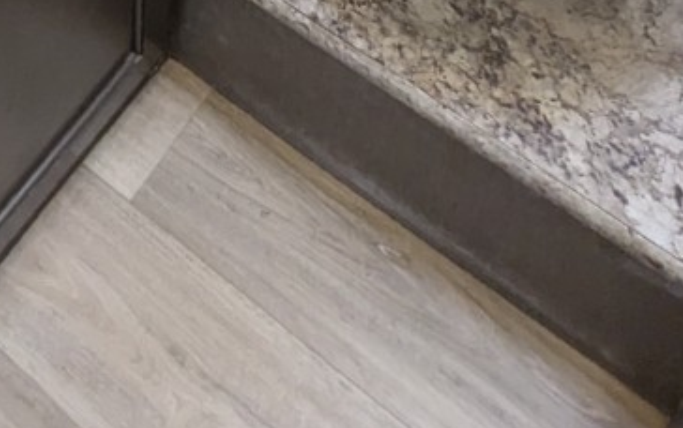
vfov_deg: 15.1
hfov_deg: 30.0
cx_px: 55
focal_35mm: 65
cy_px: -497
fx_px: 1211
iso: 455
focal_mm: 2.35
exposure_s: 1/80.9
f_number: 2.2
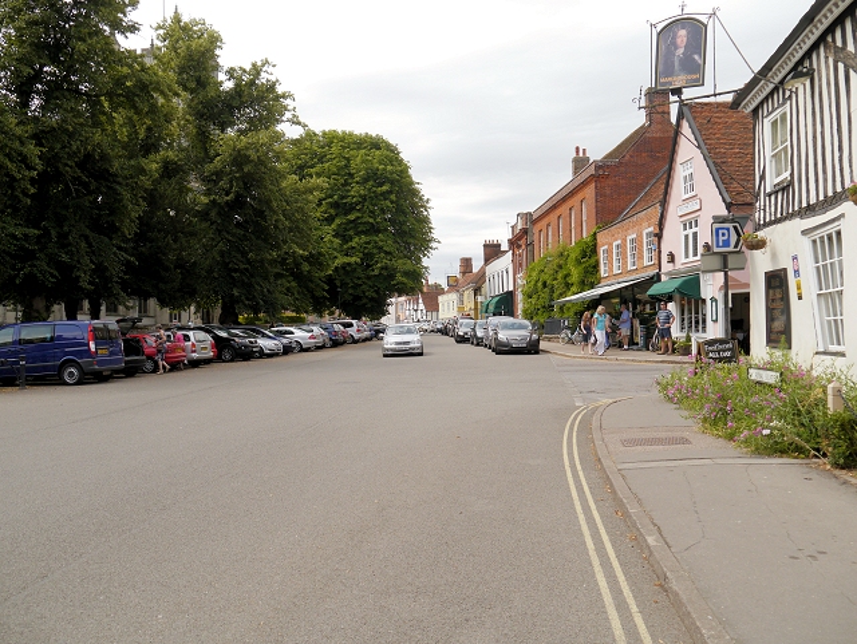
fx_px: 793
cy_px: 322
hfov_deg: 56.8
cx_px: 428
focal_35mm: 32
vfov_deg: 44.2
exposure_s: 1/500
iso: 160
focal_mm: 16
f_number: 5.6
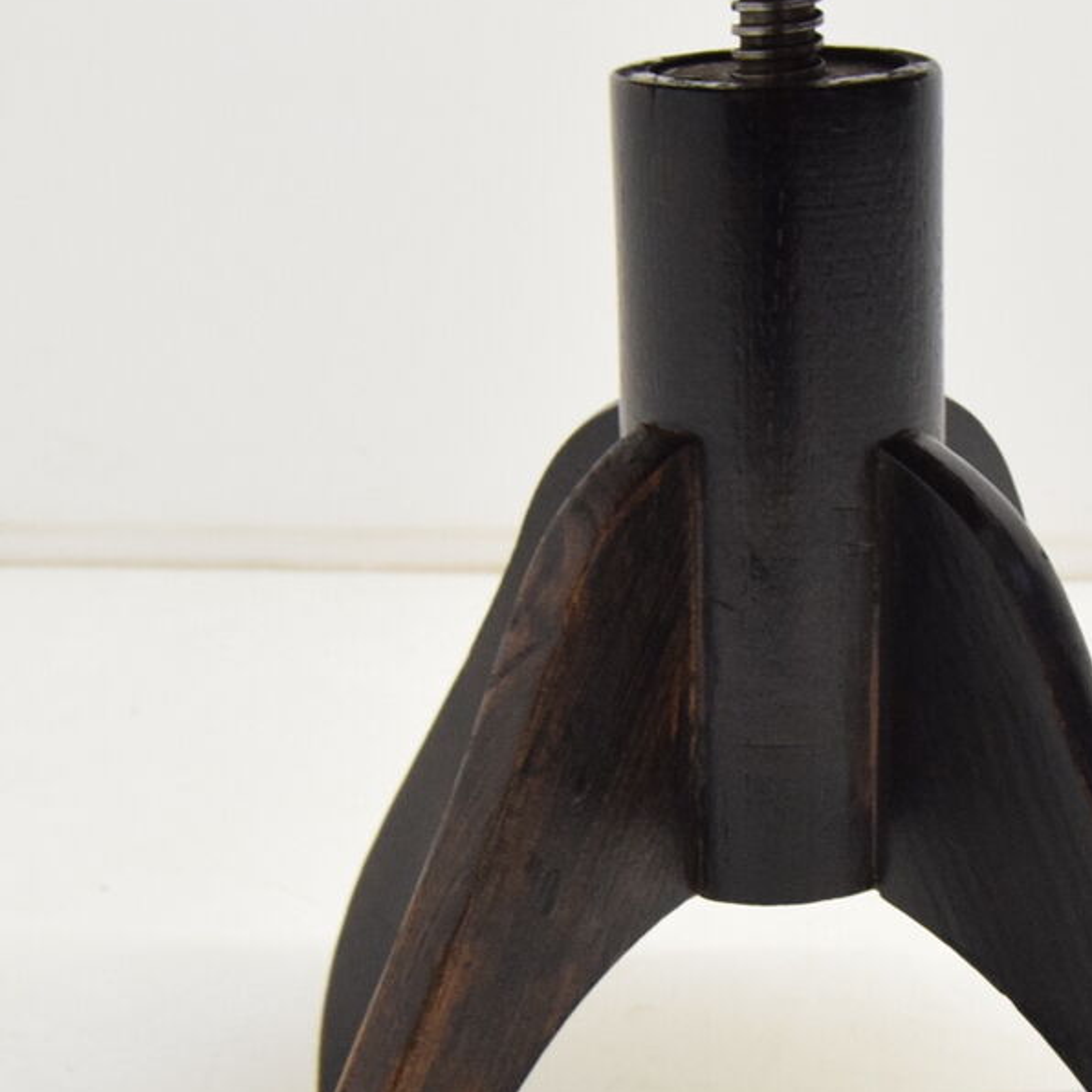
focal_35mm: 77
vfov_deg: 22.4
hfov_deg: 22.3
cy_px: 743
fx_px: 2748
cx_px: 821
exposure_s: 1/100
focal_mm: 18
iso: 1600
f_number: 4.5
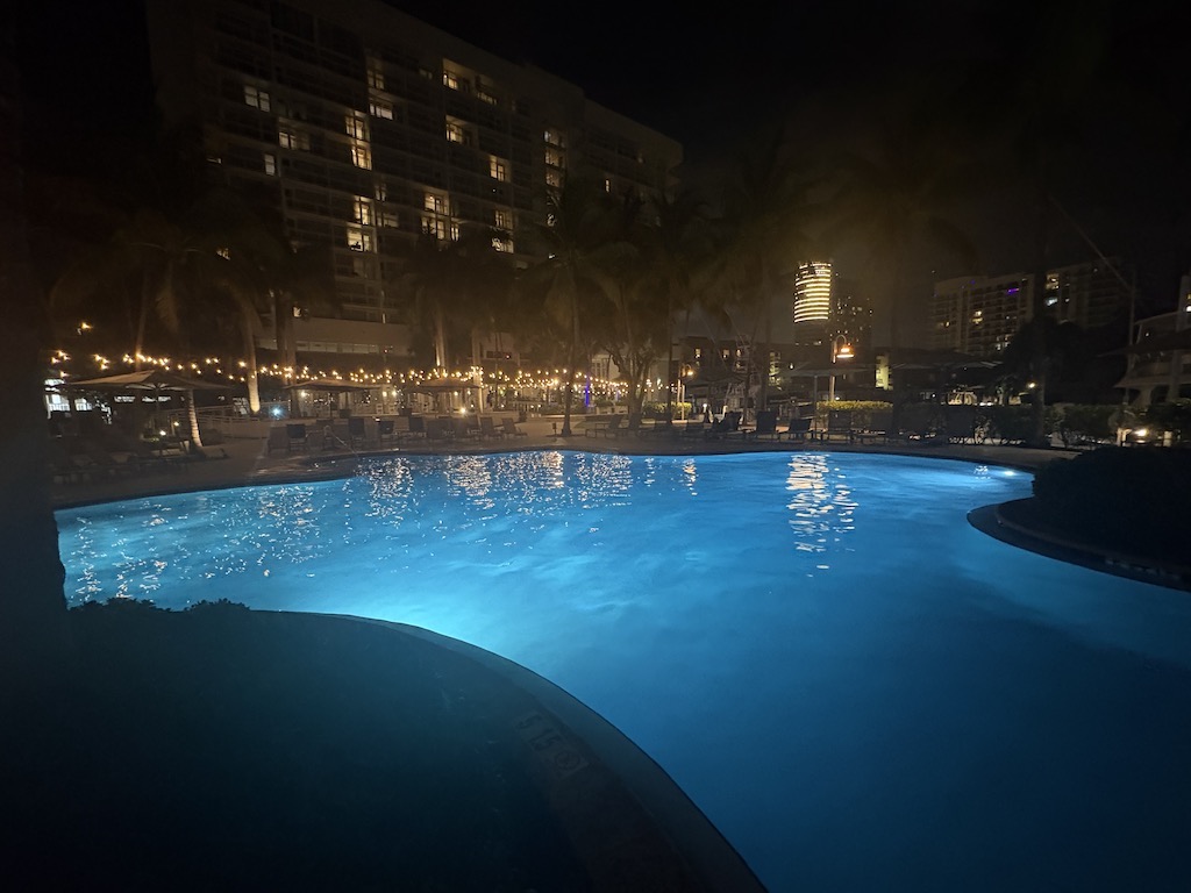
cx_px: 596
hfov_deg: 102.1
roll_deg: +1.5
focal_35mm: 14
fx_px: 482
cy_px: 446
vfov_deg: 85.7
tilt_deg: -5.8
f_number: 2.2
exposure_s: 1/30
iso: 1000
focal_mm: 2.22
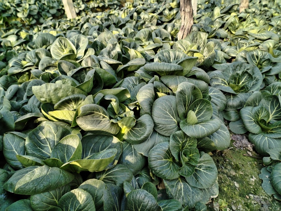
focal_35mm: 26
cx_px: 140
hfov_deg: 67.3
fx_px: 211
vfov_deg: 53.1
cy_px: 106
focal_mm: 4.25
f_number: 1.8
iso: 100
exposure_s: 1/155
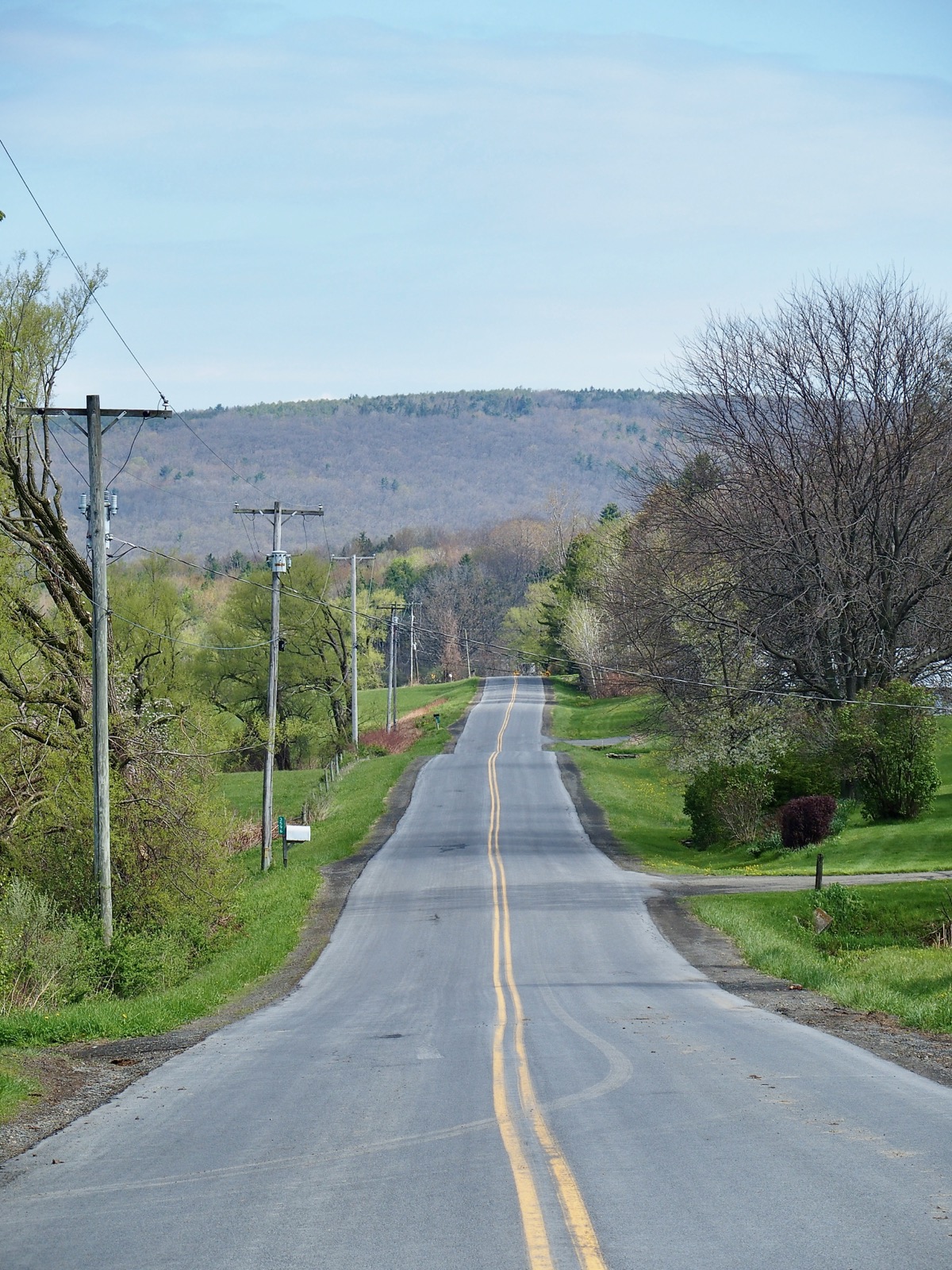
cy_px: 635
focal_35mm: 150
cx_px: 476
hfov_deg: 9.9
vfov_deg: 13.2
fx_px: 5500
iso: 100
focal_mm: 31.8
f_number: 3.5
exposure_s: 1/800
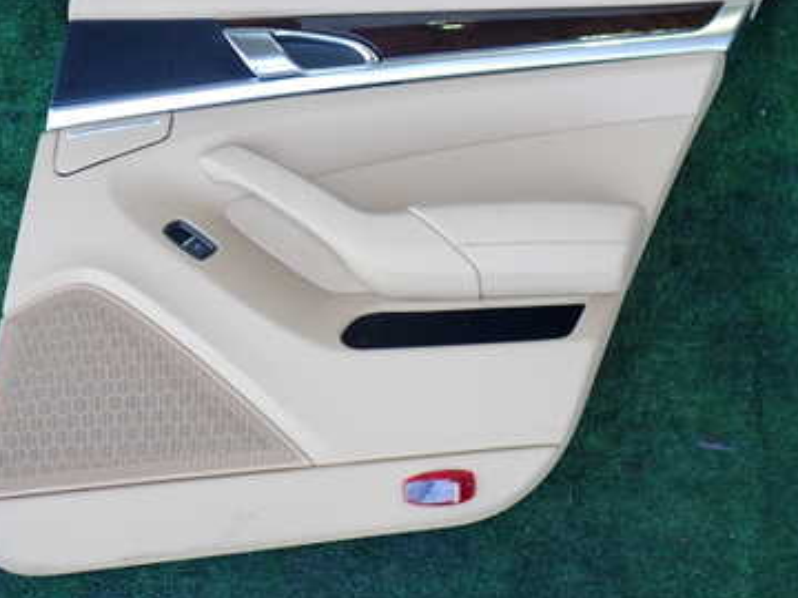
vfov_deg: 28.9
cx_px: 399
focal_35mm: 50
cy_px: 186
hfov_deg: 38.2
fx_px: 1153
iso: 160
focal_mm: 5.4
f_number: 2.3
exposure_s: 1/125
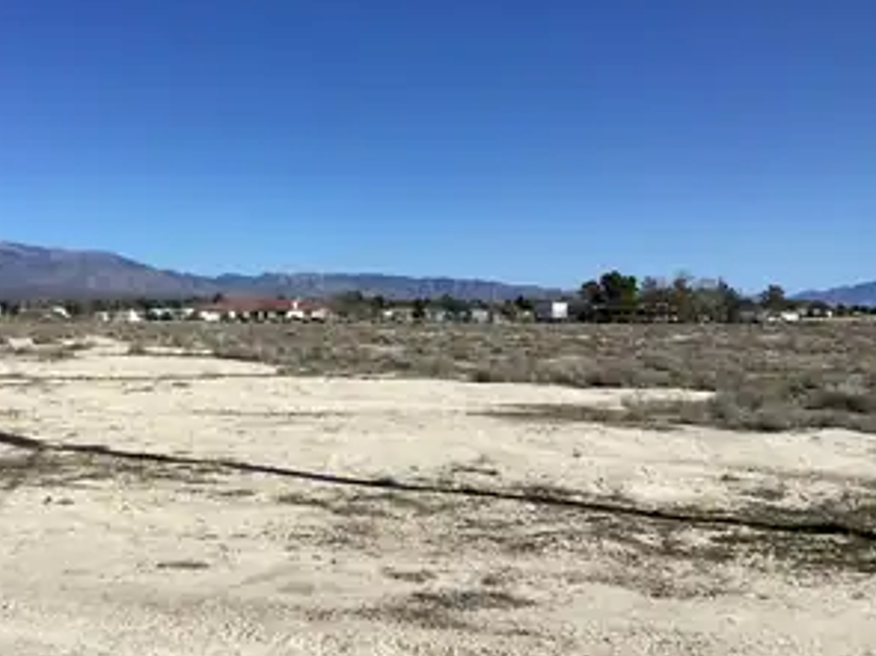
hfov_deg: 44.1
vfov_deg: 34.3
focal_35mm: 42
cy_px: 365
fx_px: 1062
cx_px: 288
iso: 25
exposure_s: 1/2809
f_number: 2.4
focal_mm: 3.3
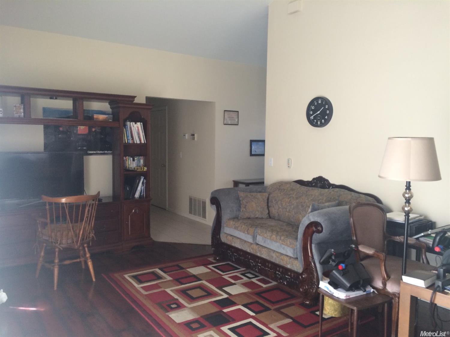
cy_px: 168
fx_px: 377
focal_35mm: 29
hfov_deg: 61.7
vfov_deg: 48.2
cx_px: 225
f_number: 2.2
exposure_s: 1/30
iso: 40
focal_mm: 4.15
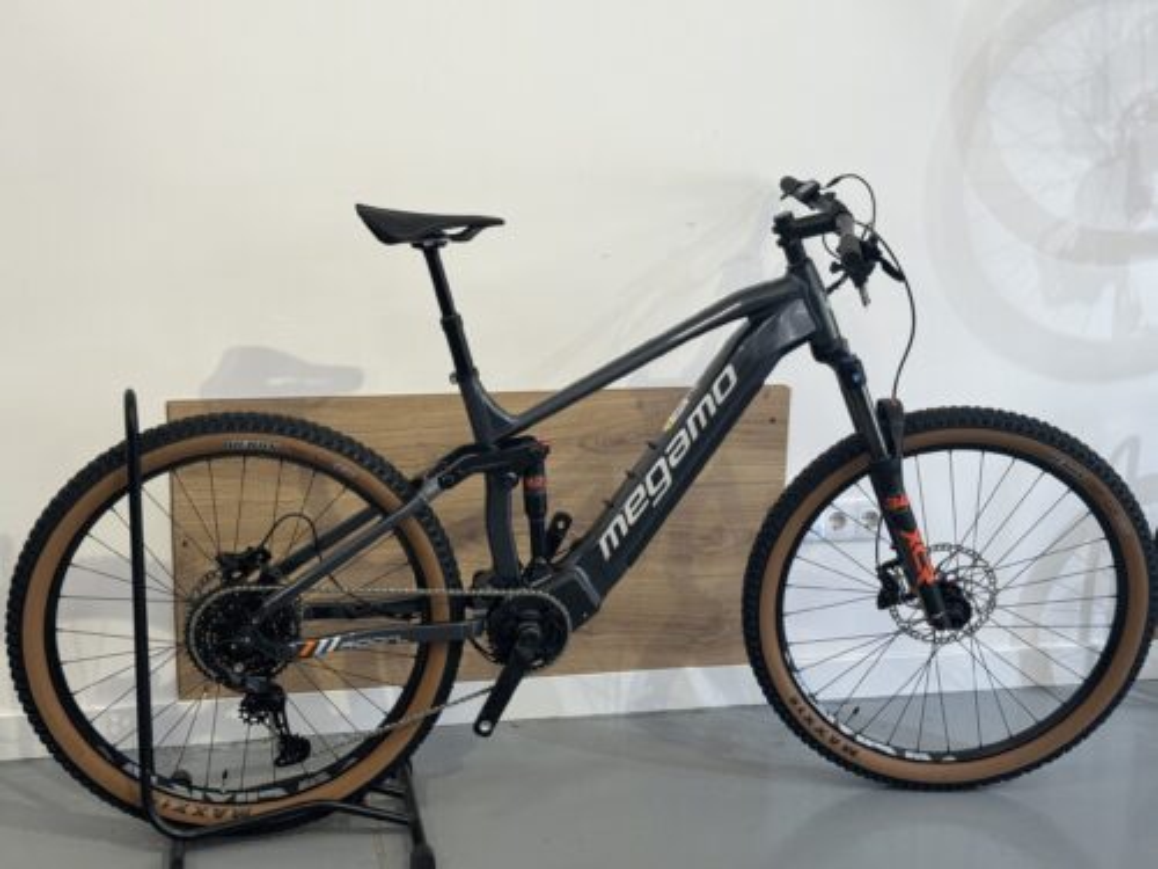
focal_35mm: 48
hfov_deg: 39.7
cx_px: 579
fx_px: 1606
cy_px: 434
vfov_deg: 30.3
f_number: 1.78
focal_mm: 6.76
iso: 64
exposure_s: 1/100
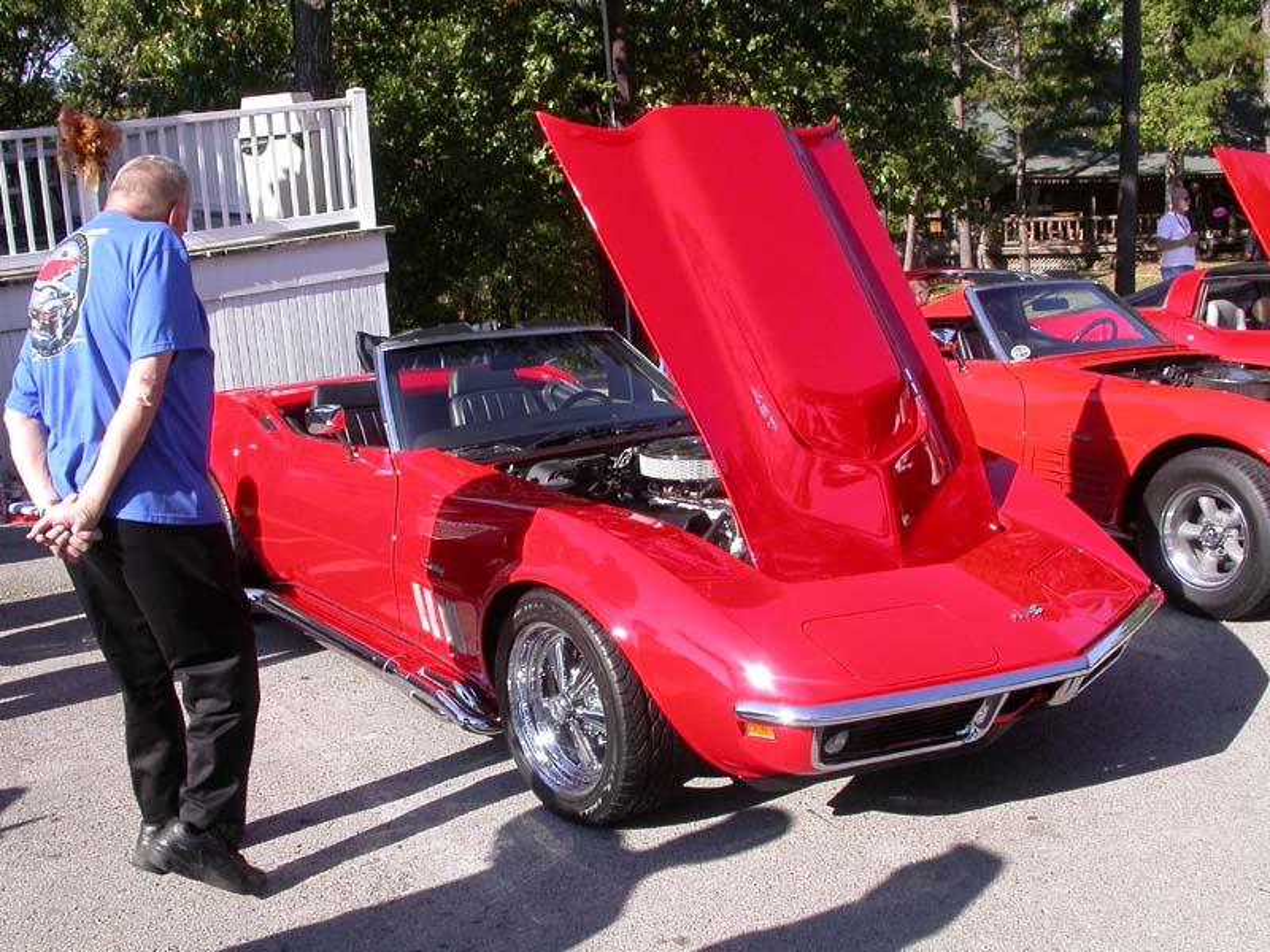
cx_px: 635
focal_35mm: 38
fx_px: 1394
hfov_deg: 49.0
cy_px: 476
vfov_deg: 37.7
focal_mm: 7.85
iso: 100
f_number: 6
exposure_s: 1/218
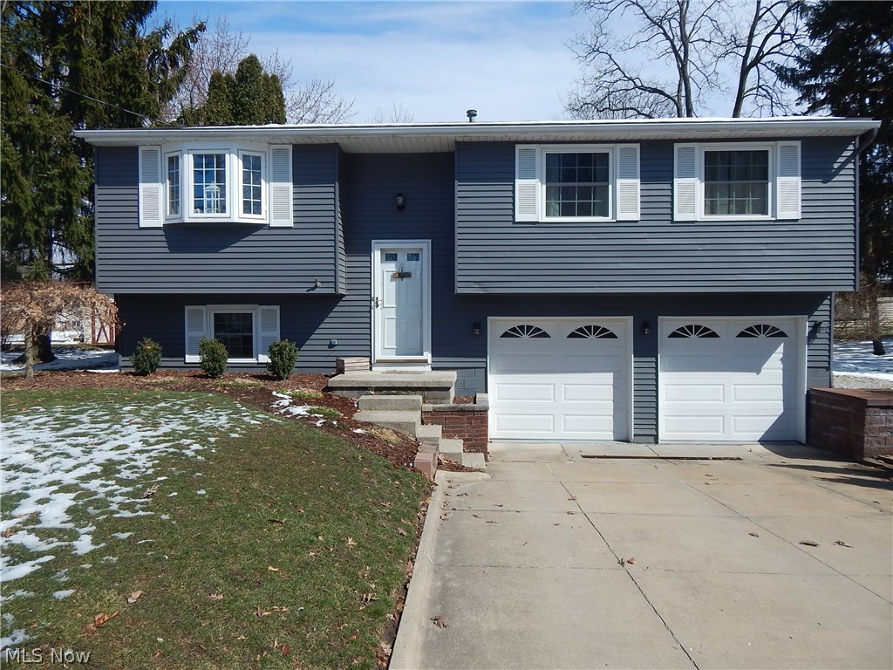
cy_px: 335
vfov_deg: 61.1
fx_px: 568
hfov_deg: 76.4
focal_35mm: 22
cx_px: 446
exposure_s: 1/500
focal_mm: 4
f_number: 6
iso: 125
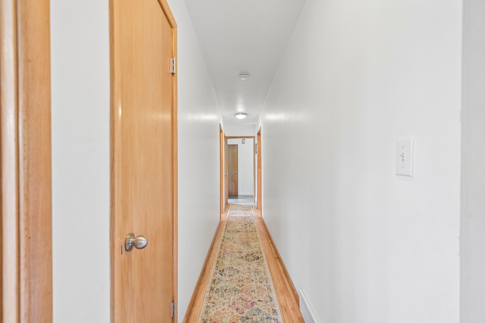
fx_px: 216
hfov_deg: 96.7
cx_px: 242
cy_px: 162
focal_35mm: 16
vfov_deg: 73.7
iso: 400
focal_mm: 16
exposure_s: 1/8
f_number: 8
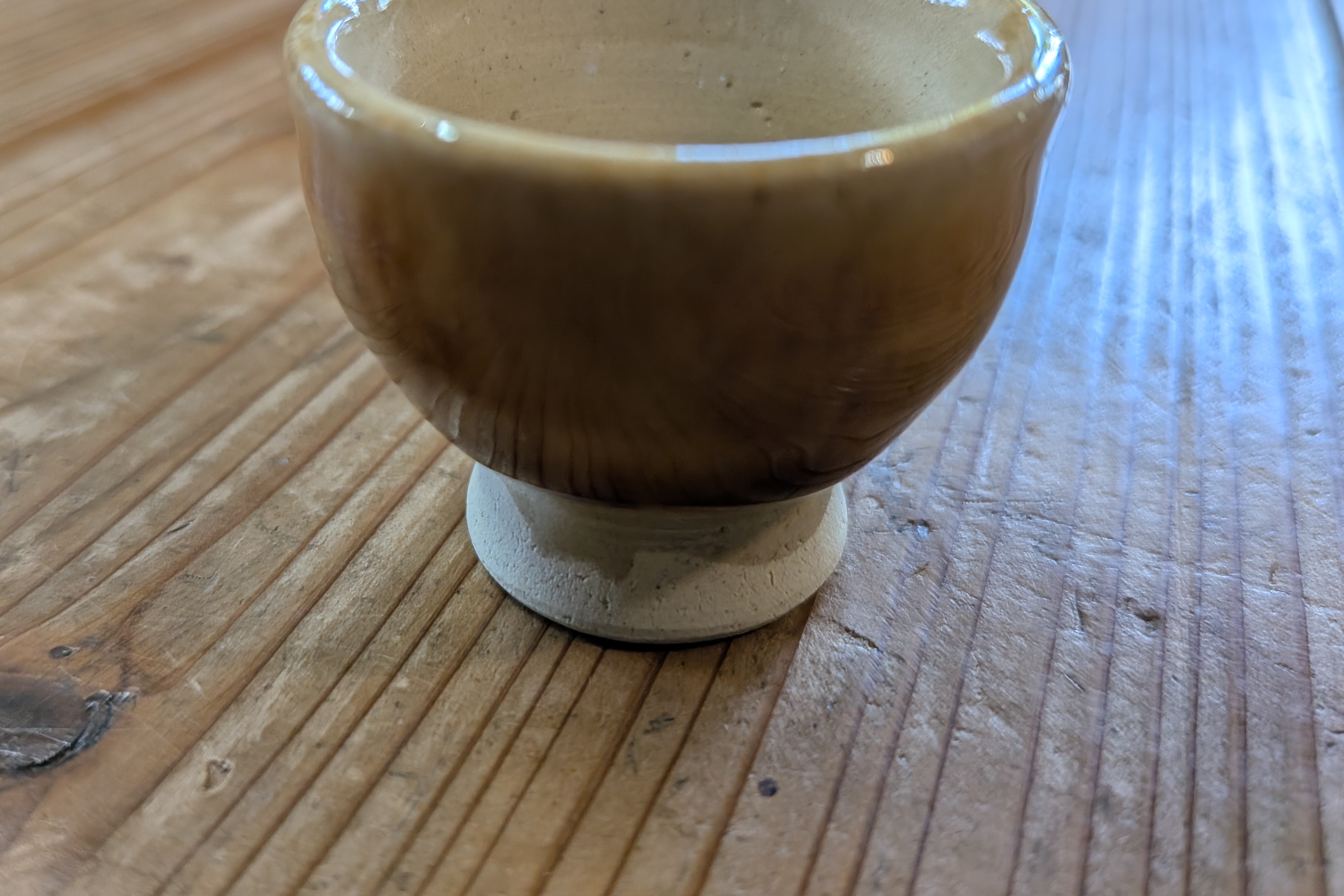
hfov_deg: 61.6
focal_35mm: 30
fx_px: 1120
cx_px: 573
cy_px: 329
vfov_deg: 43.2
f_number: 1.7
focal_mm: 4.53
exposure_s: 1/60
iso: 56
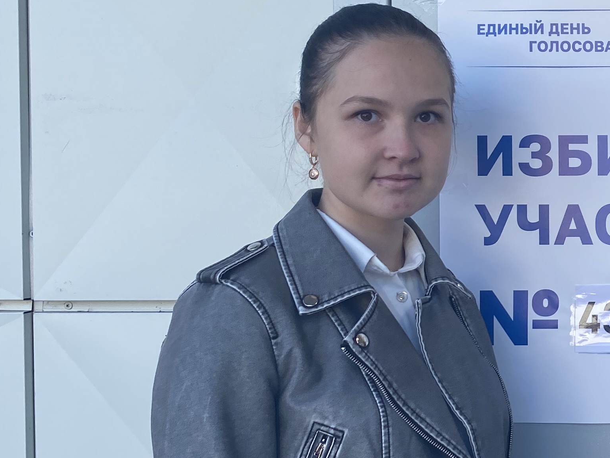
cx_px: 732
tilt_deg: +1.2
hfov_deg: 25.6
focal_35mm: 68
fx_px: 1198
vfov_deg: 21.6
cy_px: 205
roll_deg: -0.4
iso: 32
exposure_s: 1/360
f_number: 1.8
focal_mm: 4.25
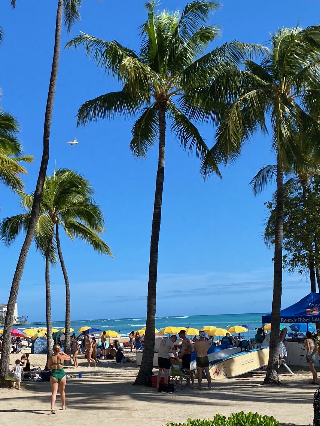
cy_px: 275
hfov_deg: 31.0
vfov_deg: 40.8
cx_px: 84
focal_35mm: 46
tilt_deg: +5.9
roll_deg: +2.6
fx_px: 567
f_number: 1.8
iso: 32
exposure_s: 1/2817
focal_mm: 4.25
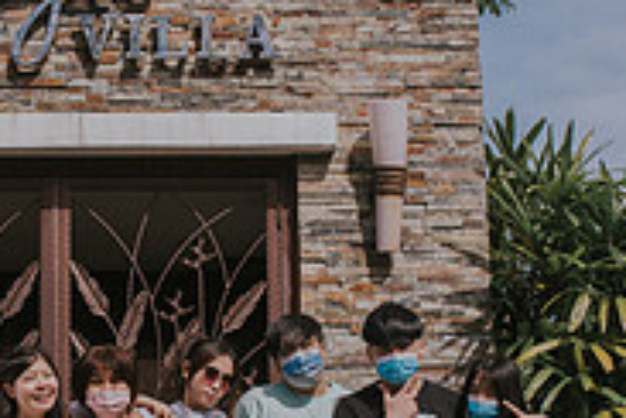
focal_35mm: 121
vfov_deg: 11.3
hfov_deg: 16.7
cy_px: 235
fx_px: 2104
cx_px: 49
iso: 400
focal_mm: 35
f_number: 5
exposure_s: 1/4000
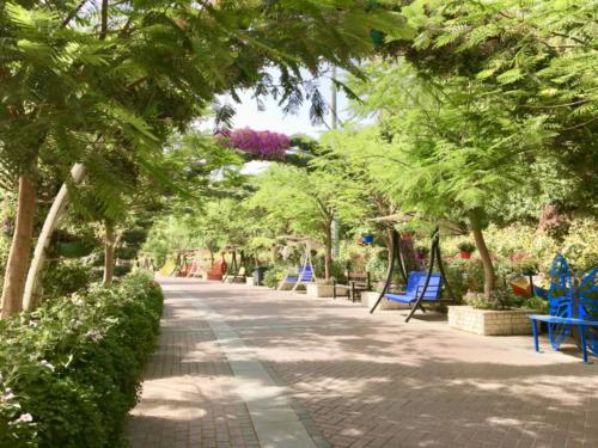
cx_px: 299
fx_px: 501
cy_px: 224
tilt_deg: +3.5
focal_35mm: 29
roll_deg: +0.1
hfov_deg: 61.7
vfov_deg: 48.2
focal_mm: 4.15
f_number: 2.2
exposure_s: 1/761
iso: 25
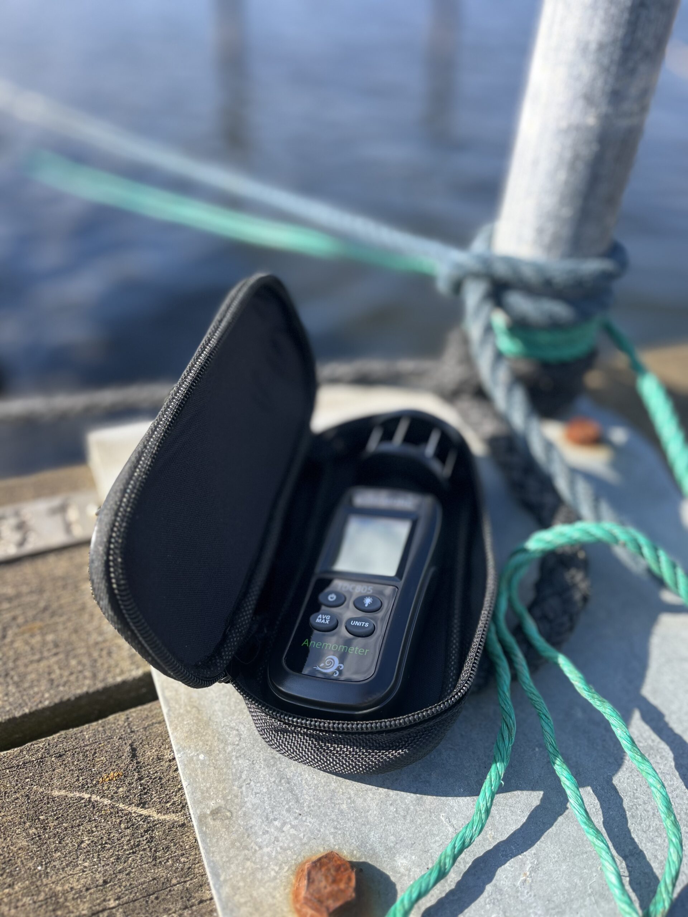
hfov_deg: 53.1
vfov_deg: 67.3
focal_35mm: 26
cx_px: 344
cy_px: 458
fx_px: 689
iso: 50
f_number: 1.6
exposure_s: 1/463
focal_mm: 5.1
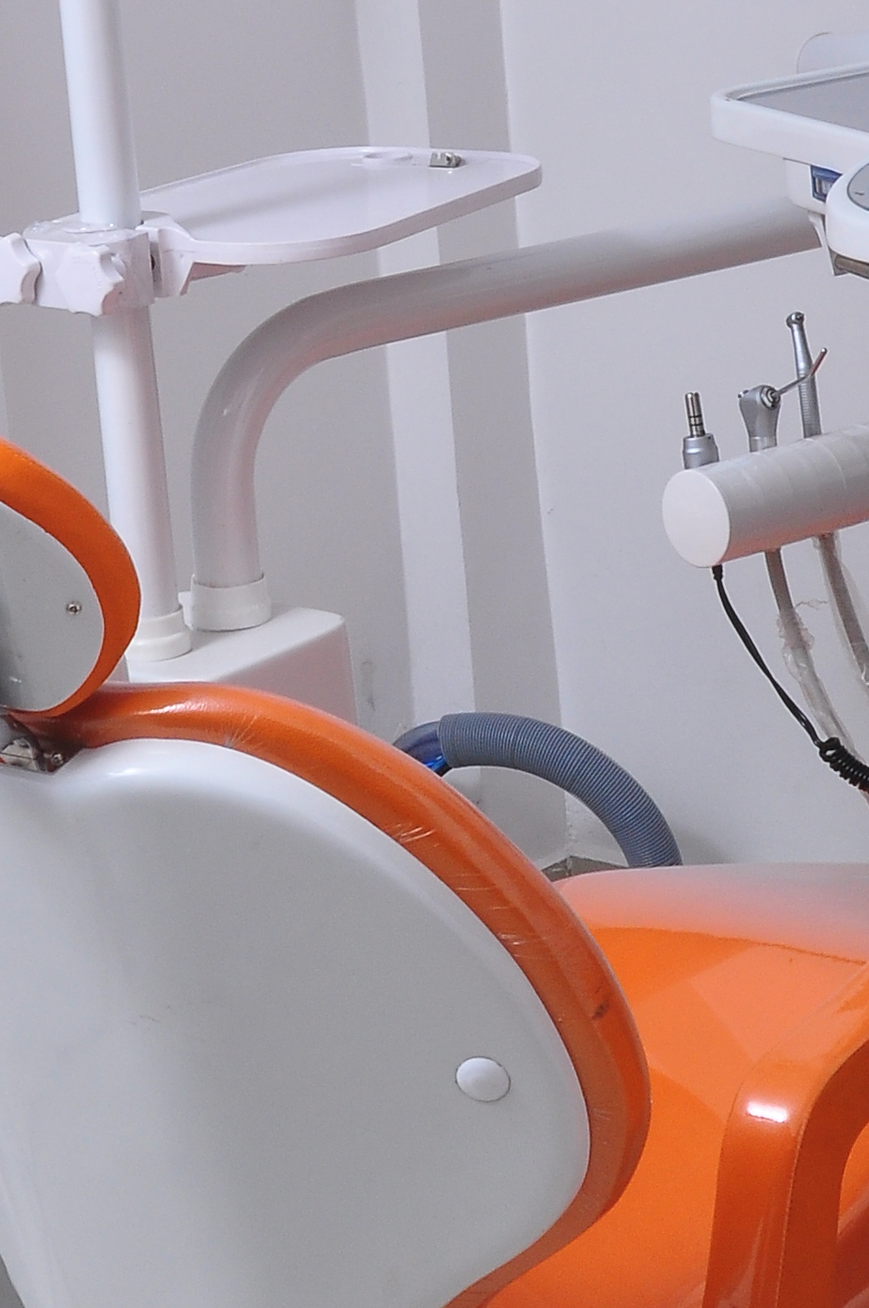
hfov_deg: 12.3
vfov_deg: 18.0
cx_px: 441
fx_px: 4029
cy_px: 15
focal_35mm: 111
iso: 250
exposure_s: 1/160
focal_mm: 24
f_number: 18
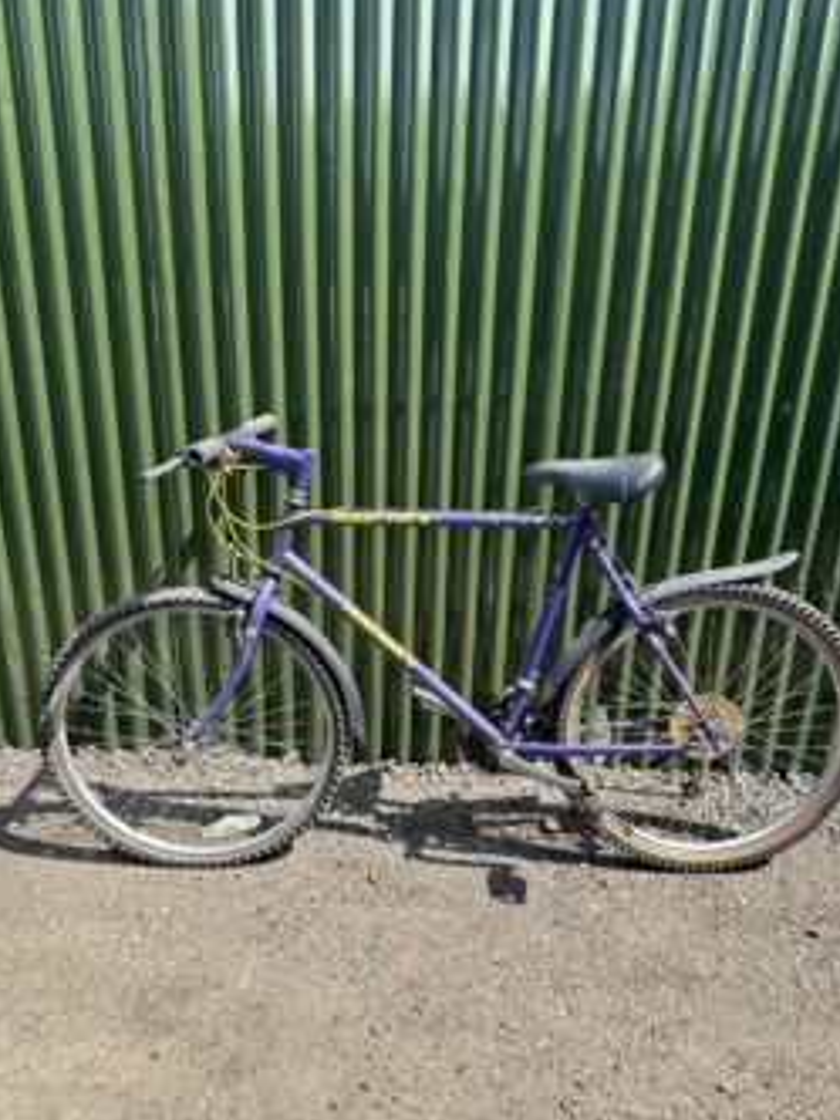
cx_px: 442
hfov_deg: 53.0
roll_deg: -1.9
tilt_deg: -19.8
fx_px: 841
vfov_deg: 67.3
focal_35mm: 26
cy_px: 570
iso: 80
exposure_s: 1/1453
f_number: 1.78
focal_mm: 6.86
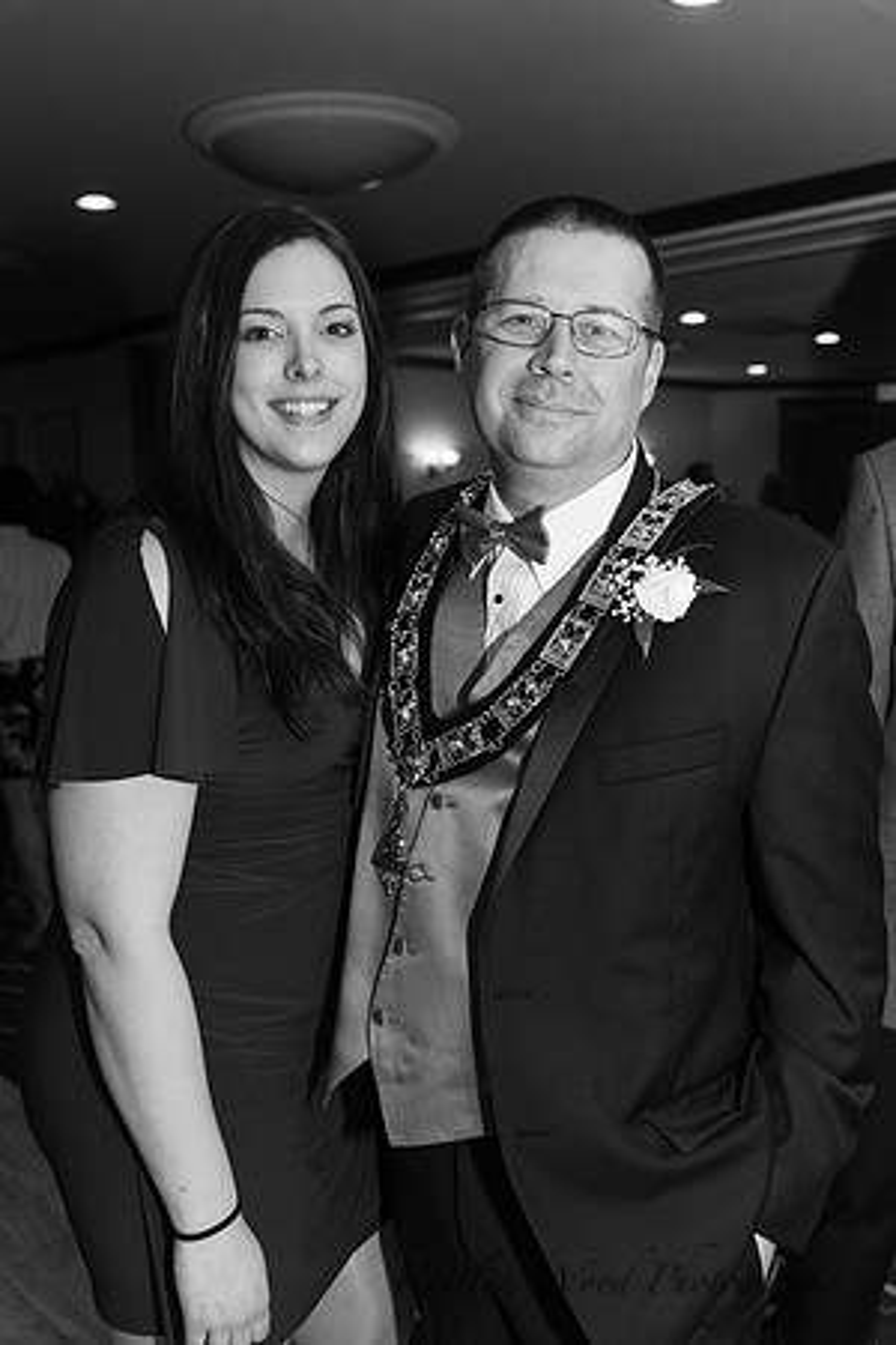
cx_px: 448
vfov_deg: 55.8
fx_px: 1269
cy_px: 672
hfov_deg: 38.9
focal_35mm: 34
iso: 800
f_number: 4
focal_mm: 34
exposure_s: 1/200
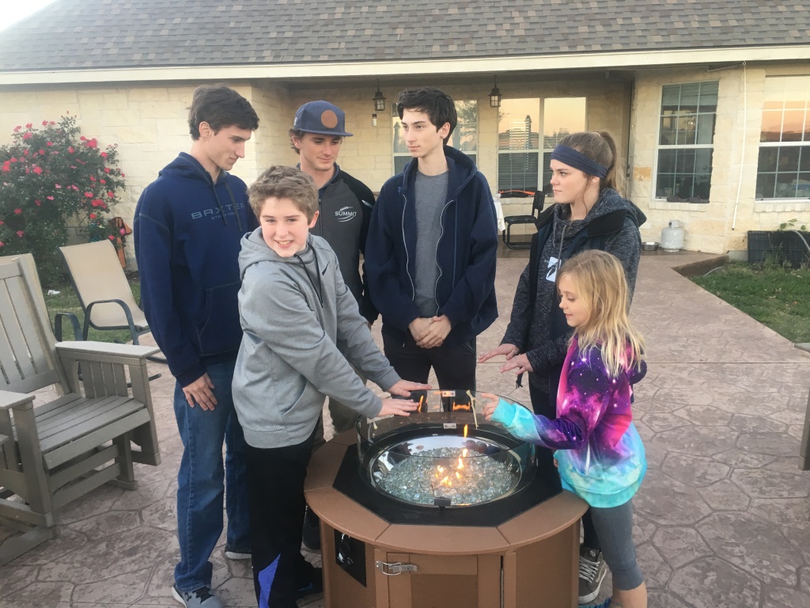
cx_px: 405
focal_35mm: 29
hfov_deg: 61.7
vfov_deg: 48.2
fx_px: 679
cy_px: 304
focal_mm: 4.15
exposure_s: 1/30
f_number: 2.2
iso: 25
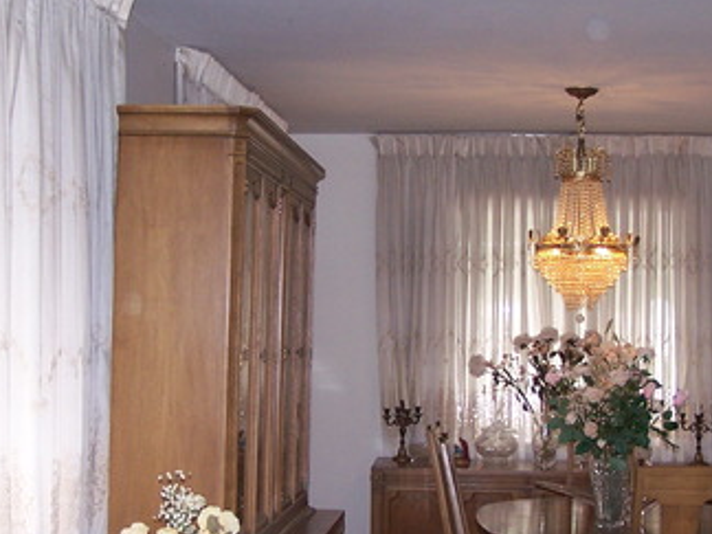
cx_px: 387
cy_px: 312
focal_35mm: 75
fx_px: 1543
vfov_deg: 19.6
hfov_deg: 26.0
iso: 140
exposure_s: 1/60
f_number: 2.8
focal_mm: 6.3
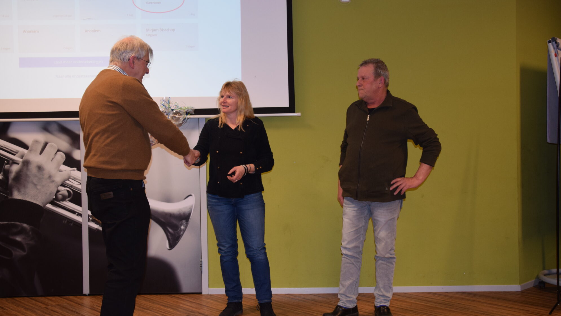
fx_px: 588
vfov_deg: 30.0
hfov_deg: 51.0
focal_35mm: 40
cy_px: 157
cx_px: 282
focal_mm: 25
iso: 800
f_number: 4.5
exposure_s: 1/80
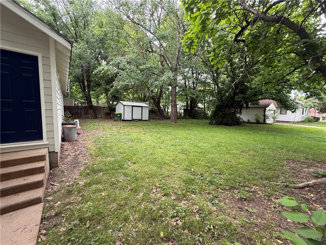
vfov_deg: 85.7
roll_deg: -1.2
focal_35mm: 14
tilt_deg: -3.9
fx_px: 132
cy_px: 122
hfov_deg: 102.1
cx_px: 163
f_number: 2.2
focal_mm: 2.22
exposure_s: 1/99
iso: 64
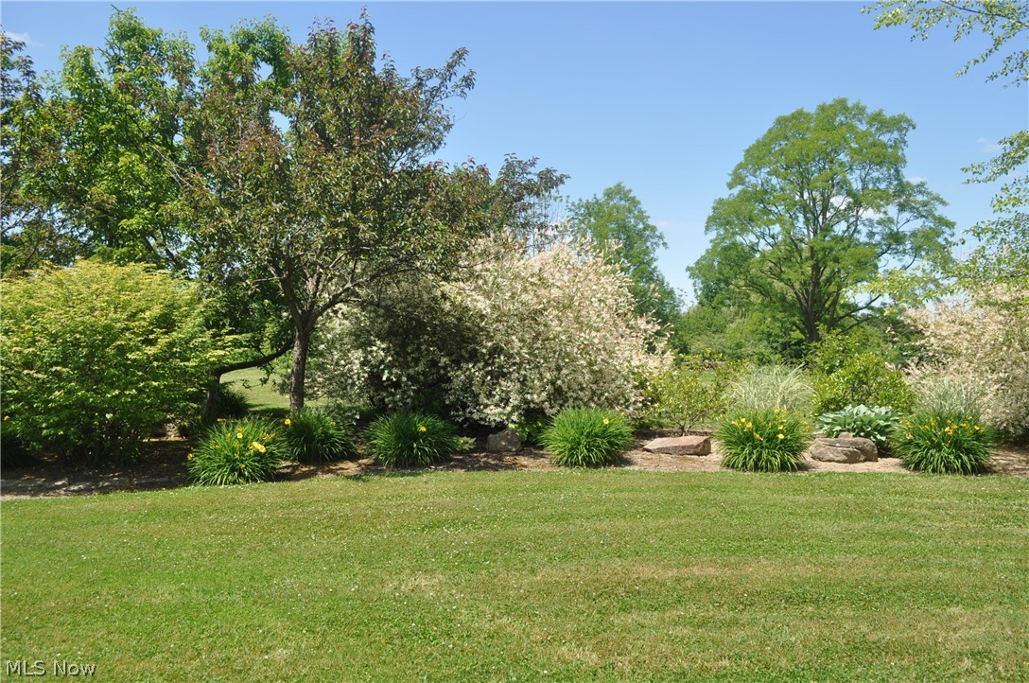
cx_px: 514
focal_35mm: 27
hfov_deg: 67.5
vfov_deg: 47.8
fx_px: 771
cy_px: 342
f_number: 8
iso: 200
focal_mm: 18
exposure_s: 1/250
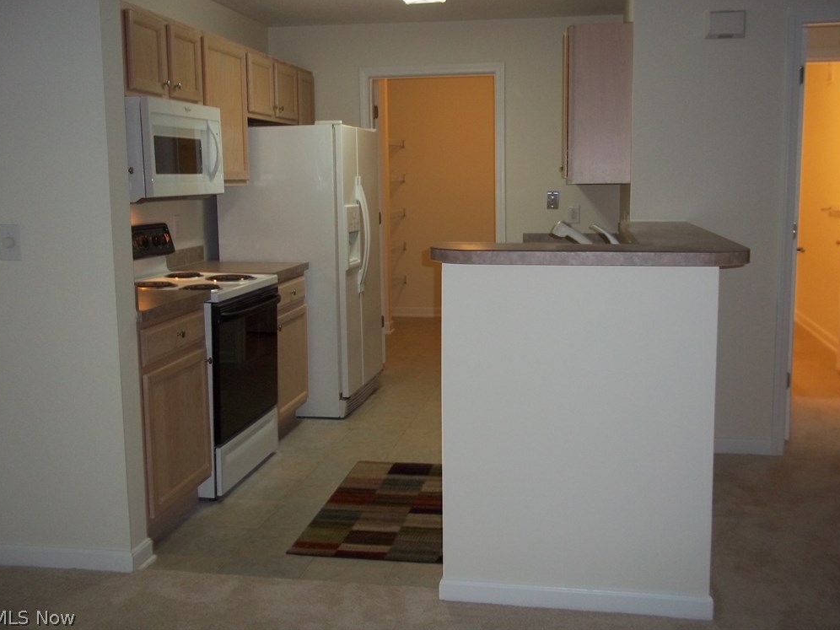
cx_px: 419
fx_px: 898
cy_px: 308
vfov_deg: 38.7
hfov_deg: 50.1
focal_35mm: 37
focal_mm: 6.5
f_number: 3.1
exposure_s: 1/30
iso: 160
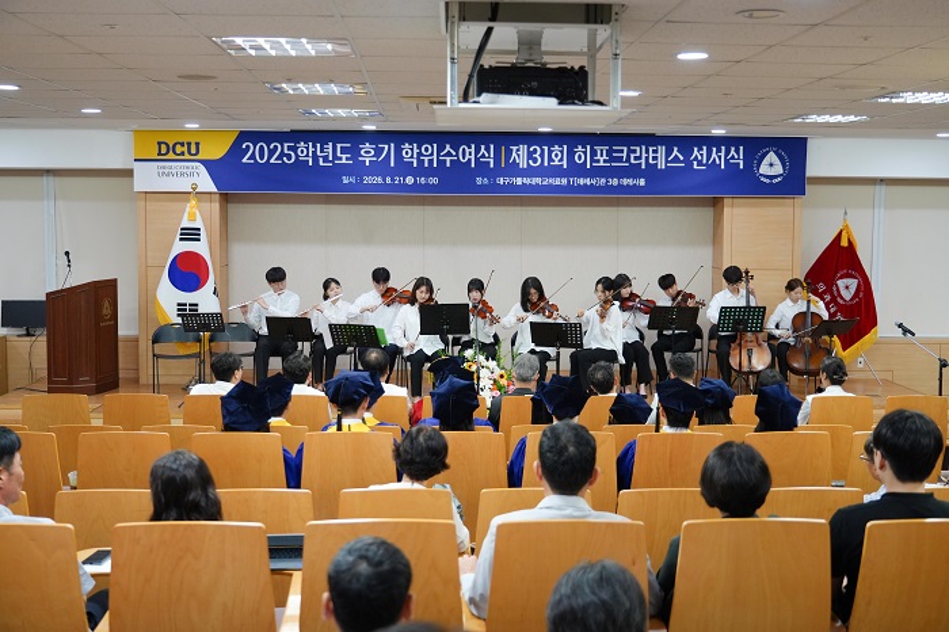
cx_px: 474
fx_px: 1238
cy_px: 316
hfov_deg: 41.9
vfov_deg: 28.6
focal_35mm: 47
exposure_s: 1/160
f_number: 4
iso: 2000
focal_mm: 47
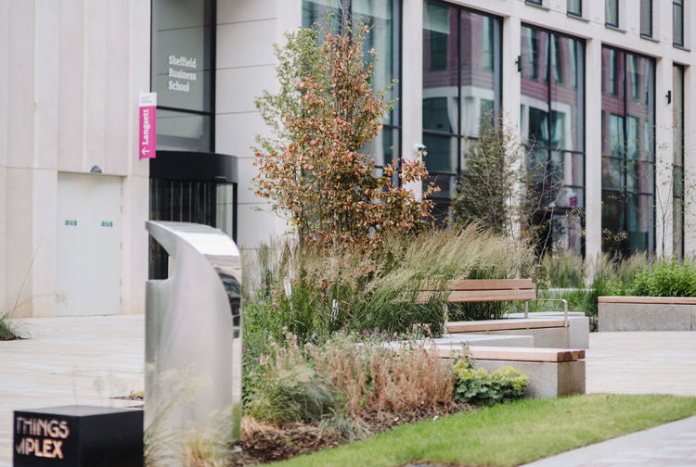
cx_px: 346
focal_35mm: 85
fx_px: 1656
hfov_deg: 23.7
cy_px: 234
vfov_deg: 16.1
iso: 500
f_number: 2
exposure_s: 1/3200
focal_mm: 85
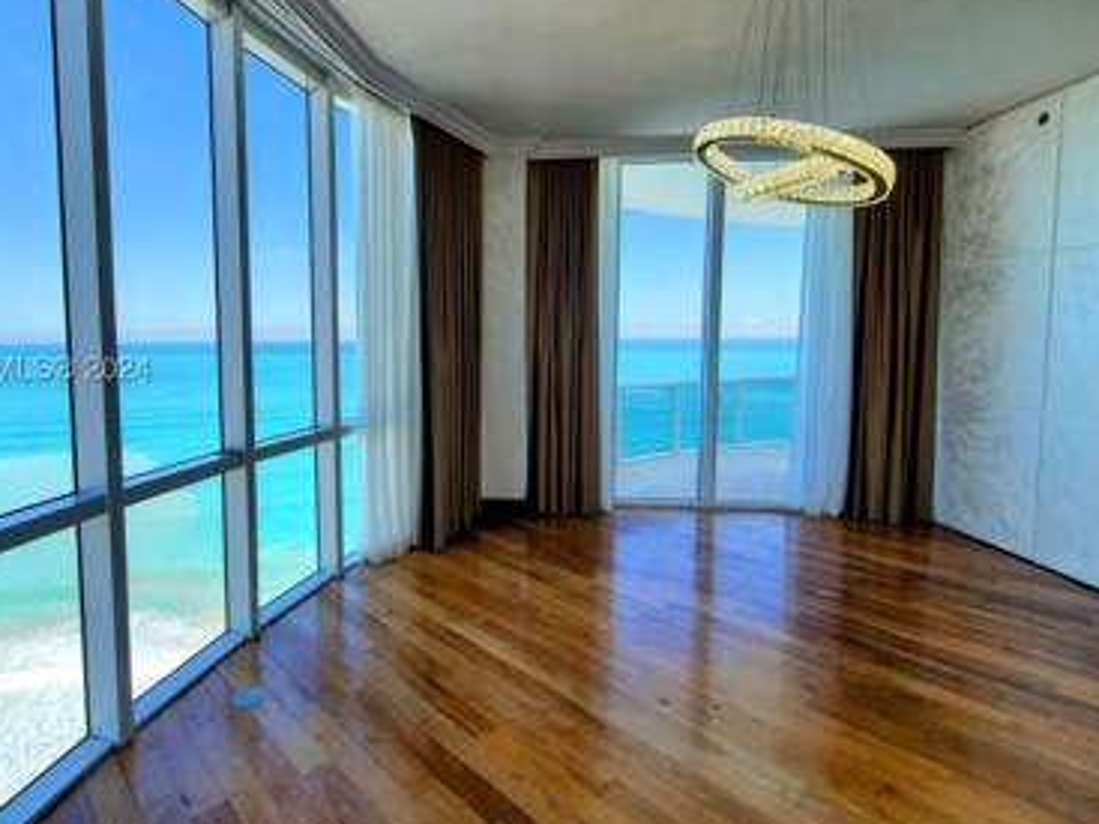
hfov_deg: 89.3
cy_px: 375
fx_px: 540
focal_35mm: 17
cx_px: 416
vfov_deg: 74.5
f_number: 2.2
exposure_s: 1/269
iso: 50
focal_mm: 1.8
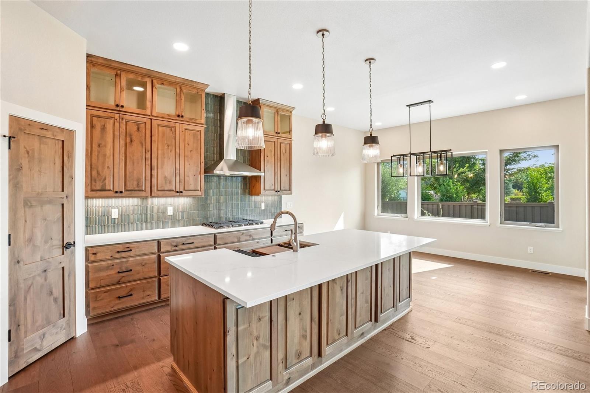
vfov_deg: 77.3
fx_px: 246
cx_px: 295
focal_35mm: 15
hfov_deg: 100.4
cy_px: 196
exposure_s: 1/50
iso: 400
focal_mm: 10
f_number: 8
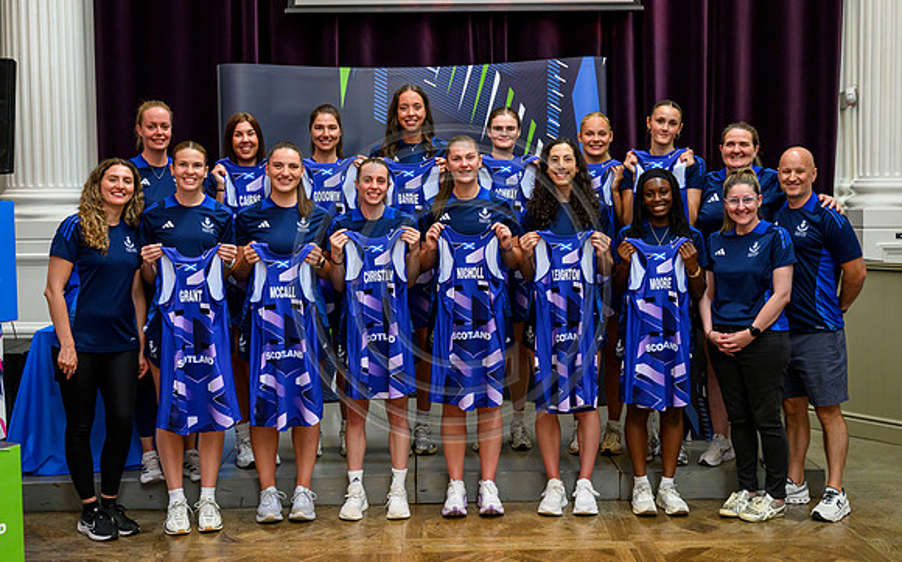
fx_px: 1066
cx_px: 454
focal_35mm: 43
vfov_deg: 29.5
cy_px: 247
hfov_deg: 45.9
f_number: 3.5
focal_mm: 40
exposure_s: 1/250
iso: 4000
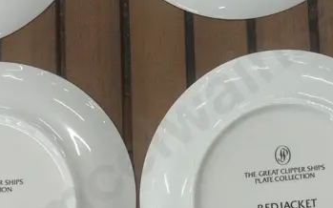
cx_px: 288
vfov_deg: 14.9
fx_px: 789
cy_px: 45
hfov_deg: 23.3
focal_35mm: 87
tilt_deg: -82.8
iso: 64
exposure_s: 1/100
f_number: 1.8
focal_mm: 3.99
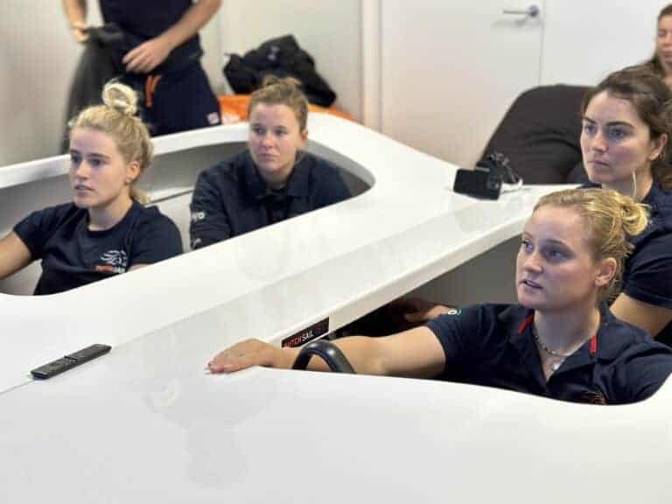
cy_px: 252
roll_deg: +0.8
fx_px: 932
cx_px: 336
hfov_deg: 39.7
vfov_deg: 30.3
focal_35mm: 48
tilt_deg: -20.3
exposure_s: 1/50
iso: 160
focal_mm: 6.86
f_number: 1.78
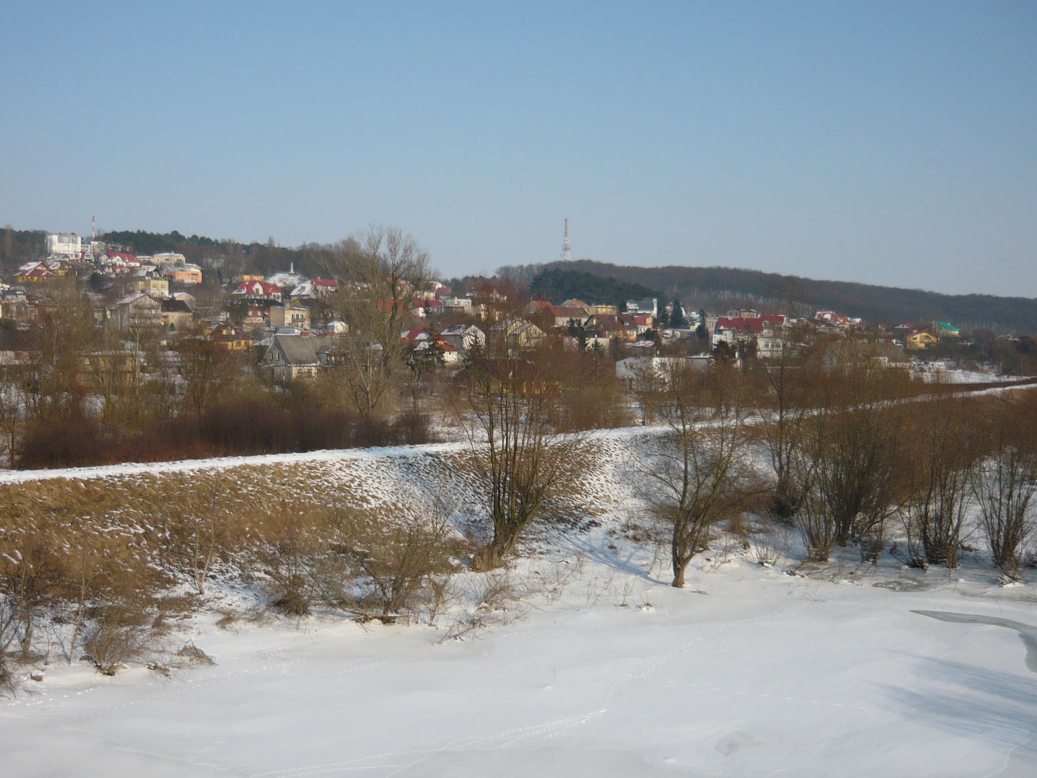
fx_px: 1228
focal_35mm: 41
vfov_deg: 35.1
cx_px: 483
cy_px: 409
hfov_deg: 45.7
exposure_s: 1/320
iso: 100
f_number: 8
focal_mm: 5.5
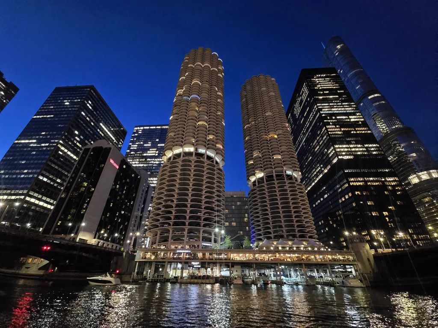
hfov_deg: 106.2
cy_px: 164
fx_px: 164
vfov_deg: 89.9
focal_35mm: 13
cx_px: 219
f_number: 2.2
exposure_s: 1/24
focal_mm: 2.2
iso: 2000
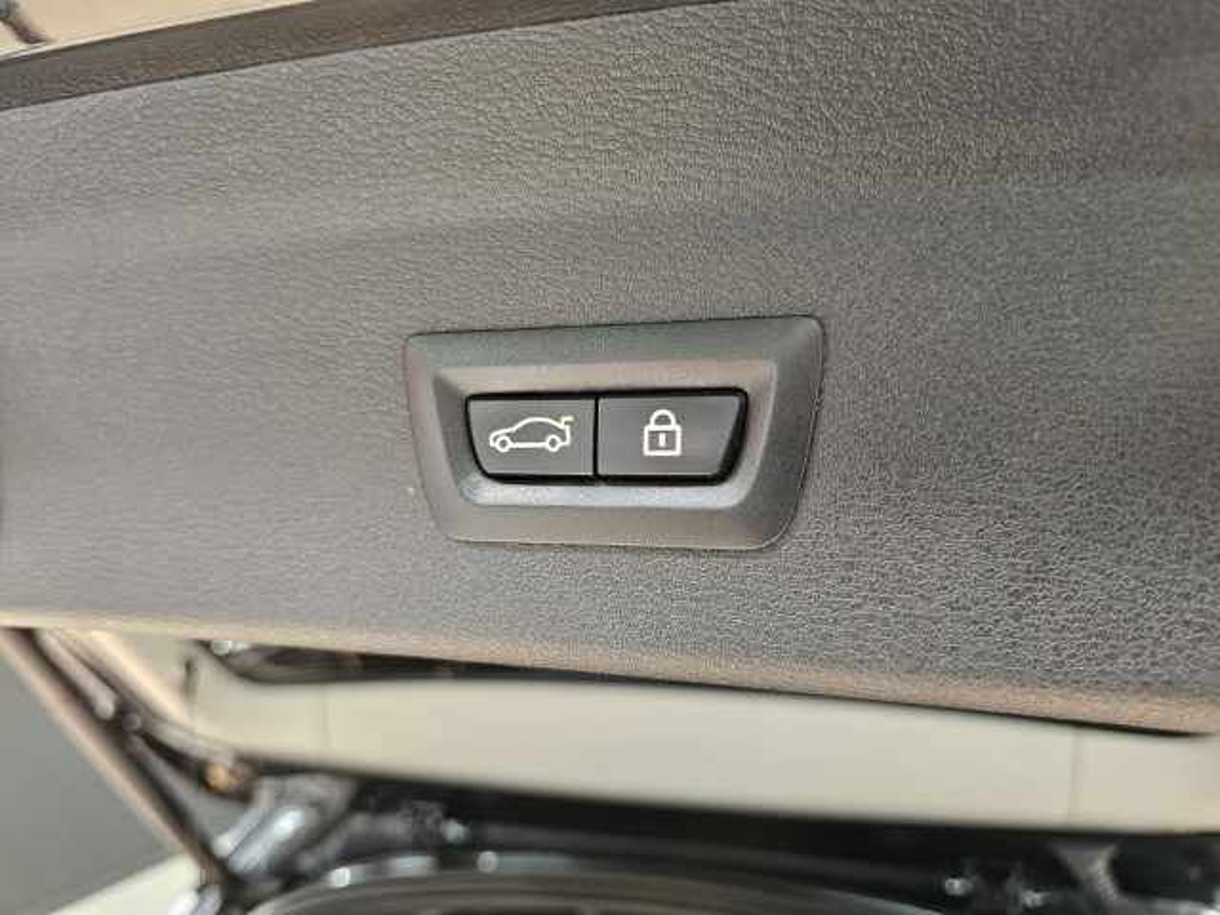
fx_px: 811
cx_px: 610
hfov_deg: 73.9
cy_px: 458
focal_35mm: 23
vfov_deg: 58.9
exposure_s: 1/100
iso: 320
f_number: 1.7
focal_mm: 6.3
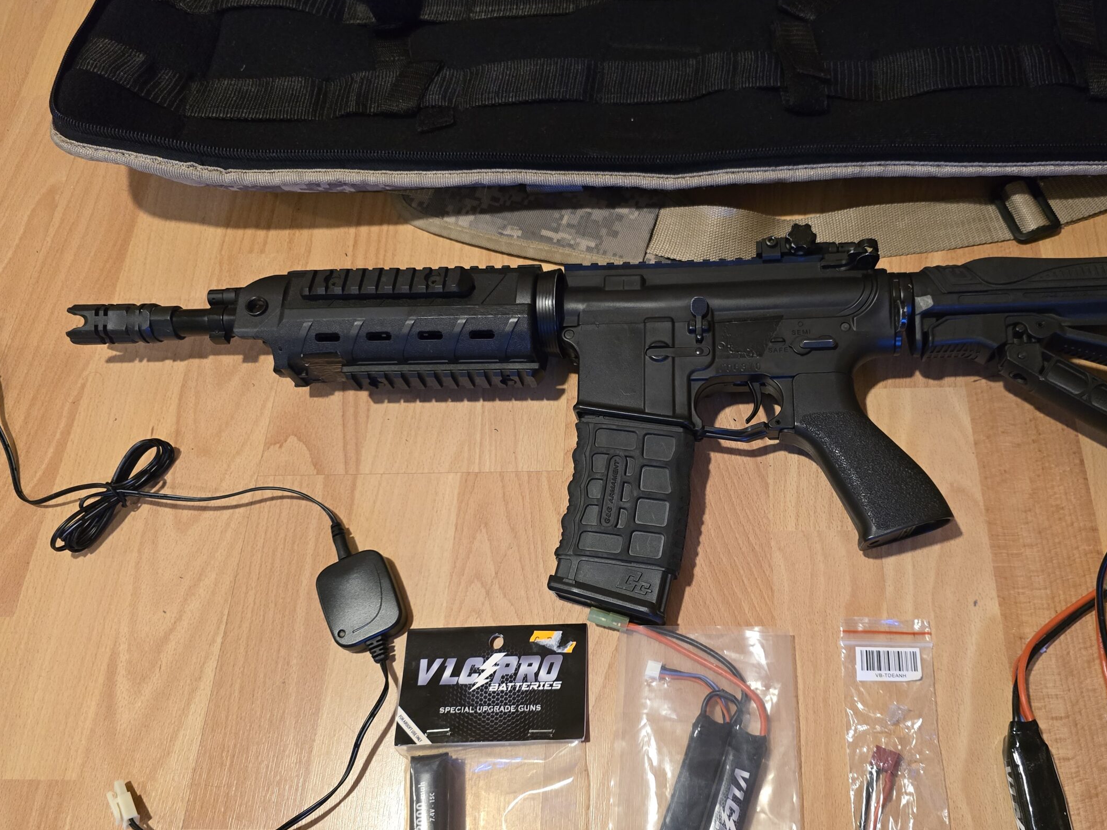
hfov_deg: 62.8
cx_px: 672
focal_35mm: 28
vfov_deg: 49.7
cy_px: 451
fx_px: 895
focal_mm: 6.3
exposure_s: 1/100
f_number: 1.7
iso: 1250
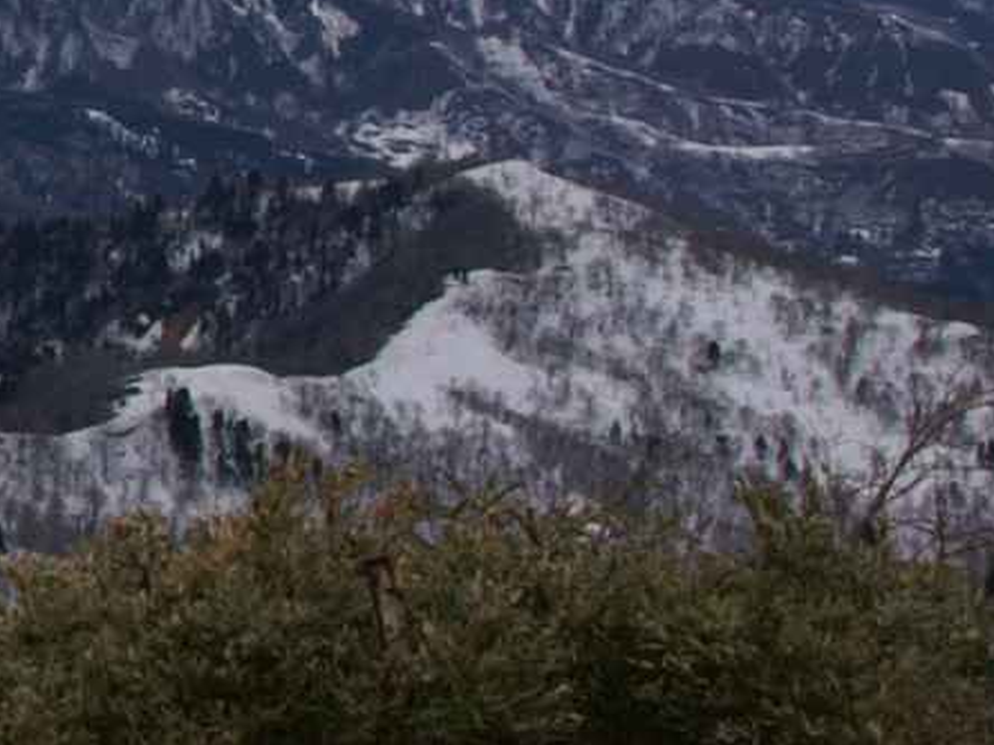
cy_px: -351
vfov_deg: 7.1
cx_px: -1504
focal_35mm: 205
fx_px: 5887
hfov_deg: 8.7
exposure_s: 1/320
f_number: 11
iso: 100
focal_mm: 28
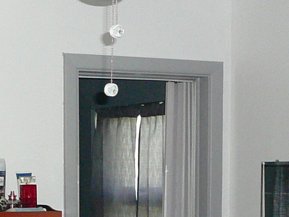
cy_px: 279
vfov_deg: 11.9
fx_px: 1010
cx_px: -40
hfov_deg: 15.8
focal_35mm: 121
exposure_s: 1/30
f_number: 2.8
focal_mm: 5.2
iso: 200
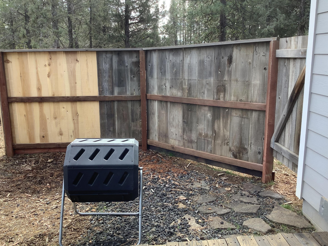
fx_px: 303
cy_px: 121
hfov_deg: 56.8
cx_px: 161
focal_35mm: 32
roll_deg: +1.9
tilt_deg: -9.7
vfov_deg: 44.2
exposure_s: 1/156
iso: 25
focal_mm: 3.3
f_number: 2.4
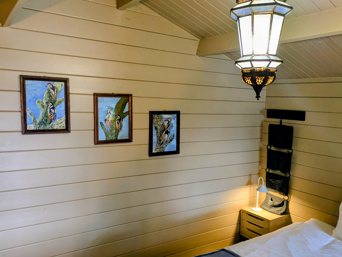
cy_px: 134
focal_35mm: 30
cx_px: 187
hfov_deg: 59.8
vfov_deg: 46.8
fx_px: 297
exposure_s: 1/25
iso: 179
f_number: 1.89
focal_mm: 5.43
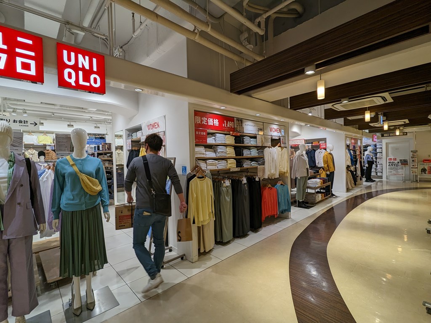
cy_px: 162
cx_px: 216
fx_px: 199
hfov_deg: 94.5
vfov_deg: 78.1
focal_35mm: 16
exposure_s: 1/100
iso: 50
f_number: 2.2
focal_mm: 2.35
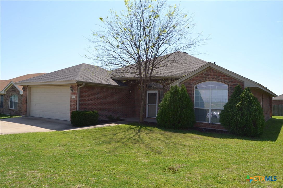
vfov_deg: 47.9
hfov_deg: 67.4
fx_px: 212
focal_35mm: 27
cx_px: 142
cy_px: 94
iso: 100
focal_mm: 18
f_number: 8
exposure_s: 1/200
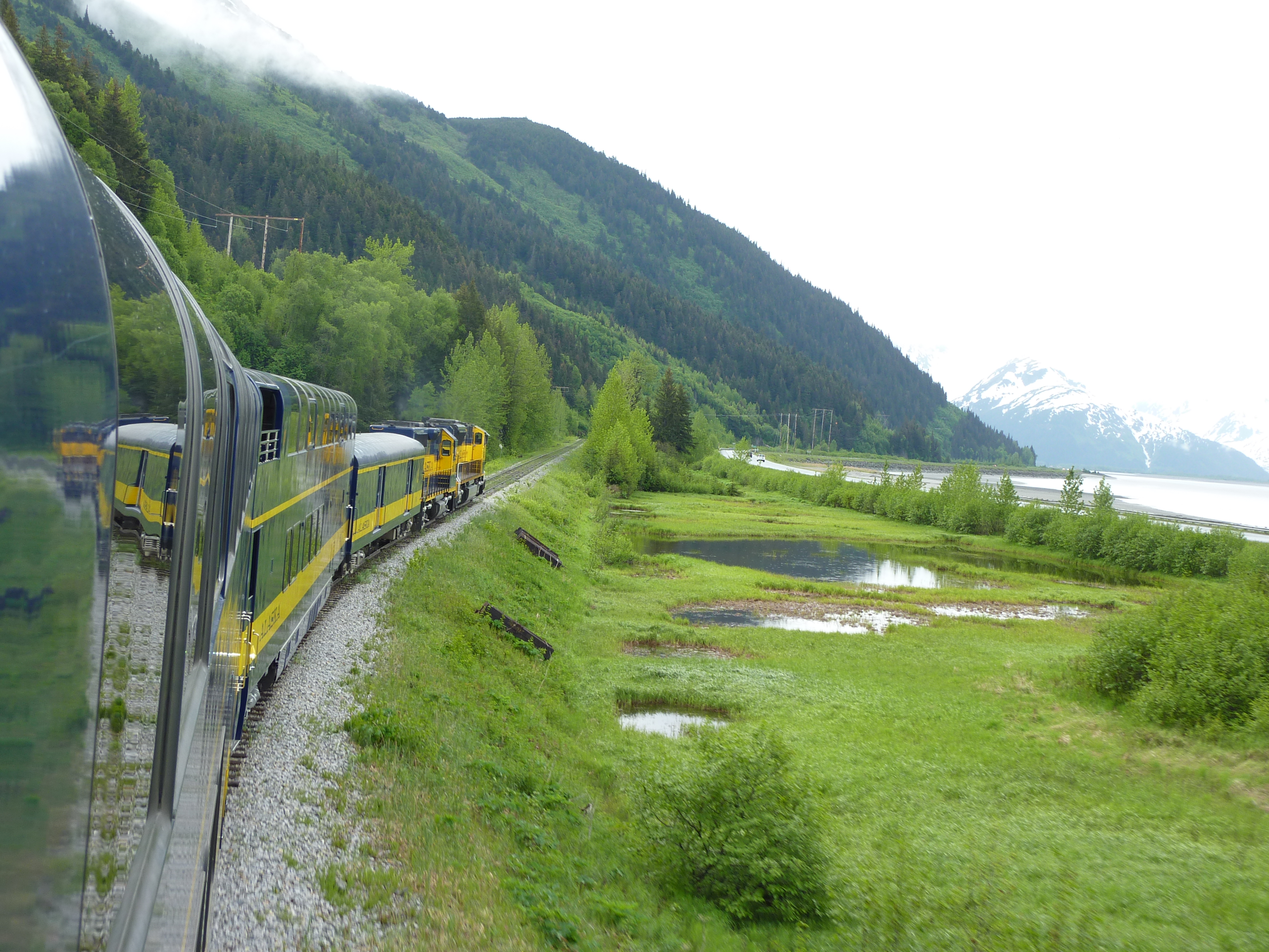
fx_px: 1760
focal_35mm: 48
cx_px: 634
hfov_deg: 39.7
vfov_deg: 30.3
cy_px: 476
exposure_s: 1/100
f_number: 3.8
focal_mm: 7.9
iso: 80
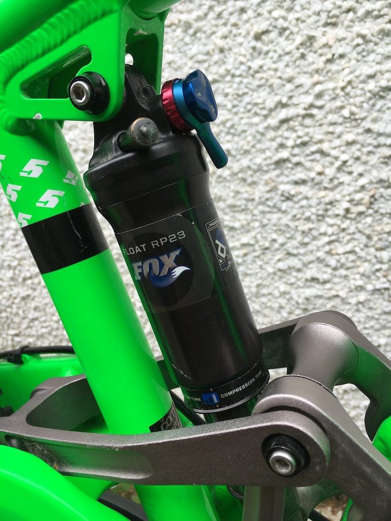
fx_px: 437
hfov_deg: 48.2
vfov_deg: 61.7
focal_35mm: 29
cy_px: 260
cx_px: 196
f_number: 2.2
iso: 25
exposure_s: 1/112
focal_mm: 4.15
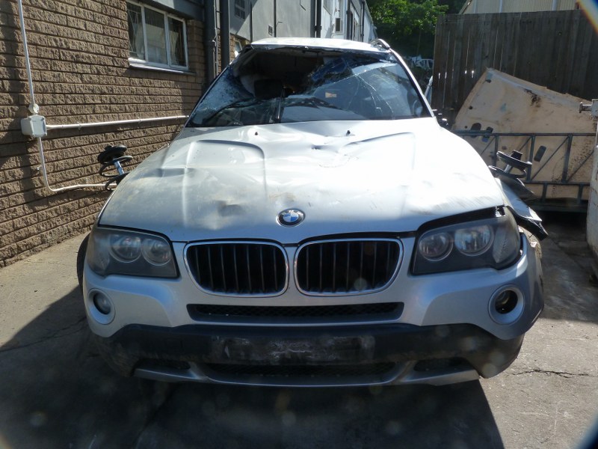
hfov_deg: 69.4
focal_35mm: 25
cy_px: 224
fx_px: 432
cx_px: 299
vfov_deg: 54.9
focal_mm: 4.5
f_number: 5.6
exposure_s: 1/200
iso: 125
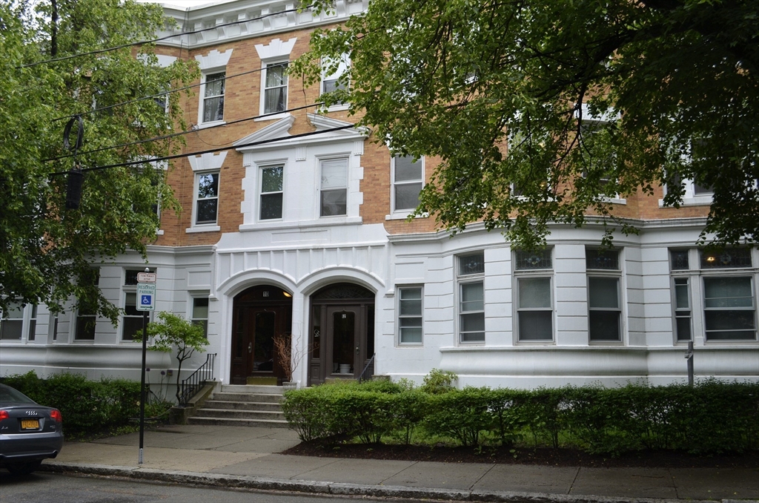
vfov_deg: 39.8
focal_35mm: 33
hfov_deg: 57.3
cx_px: 380
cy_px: 252
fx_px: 694
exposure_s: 1/160
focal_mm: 22
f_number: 6.3
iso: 200
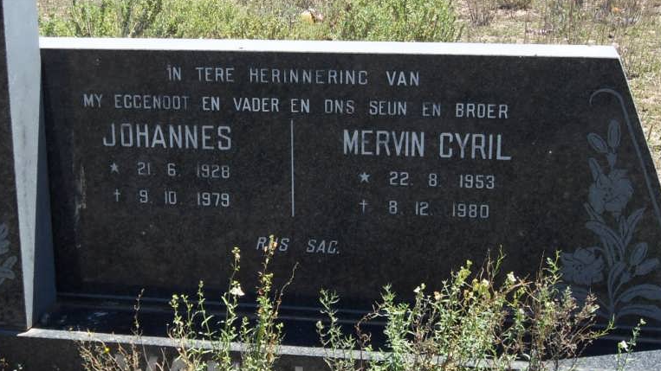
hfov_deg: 34.9
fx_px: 1052
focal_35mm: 60
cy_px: 148
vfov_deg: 20.0
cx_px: 316
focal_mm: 6.3
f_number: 8.2
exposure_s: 1/90
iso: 80
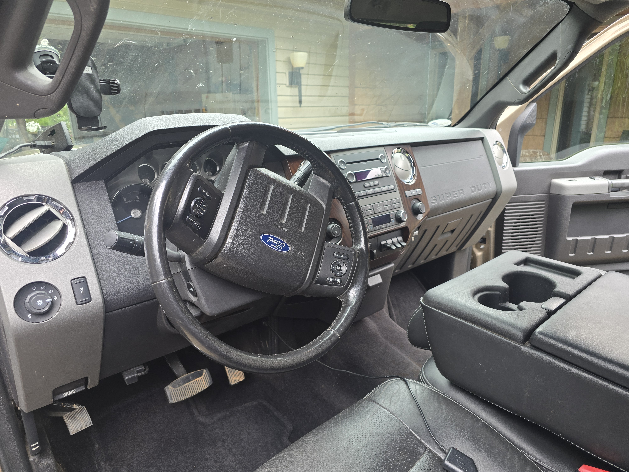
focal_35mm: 23
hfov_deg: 73.9
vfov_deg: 58.9
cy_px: 236
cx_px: 314
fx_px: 418
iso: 80
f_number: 1.7
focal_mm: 6.3
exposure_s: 1/180
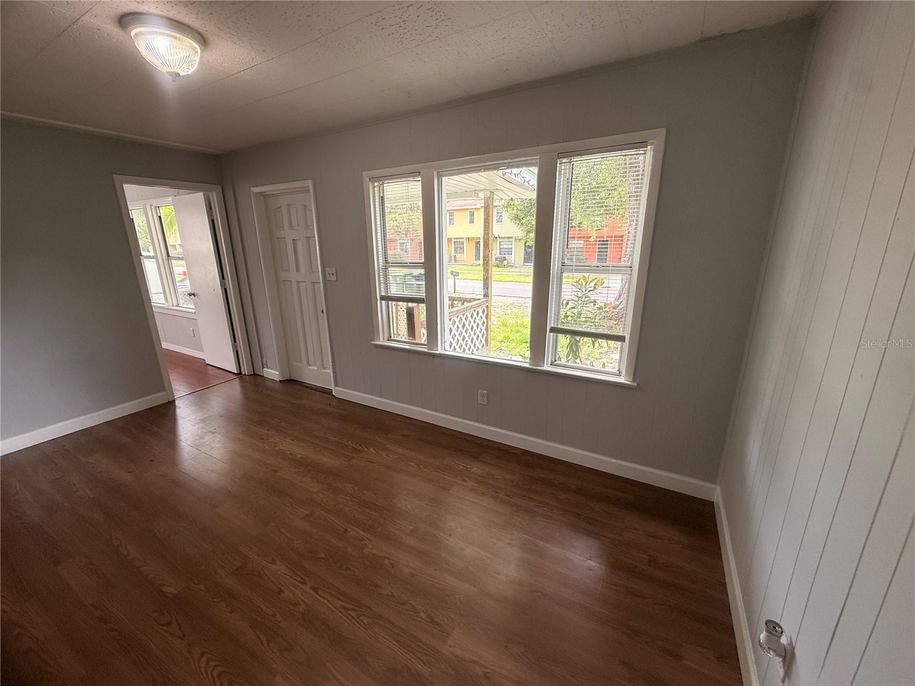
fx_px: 370
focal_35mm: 14
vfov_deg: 85.7
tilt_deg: -14.6
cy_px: 343
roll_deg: +0.8
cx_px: 458
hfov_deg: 102.1
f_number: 2.2
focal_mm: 2.22
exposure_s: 1/120
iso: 100
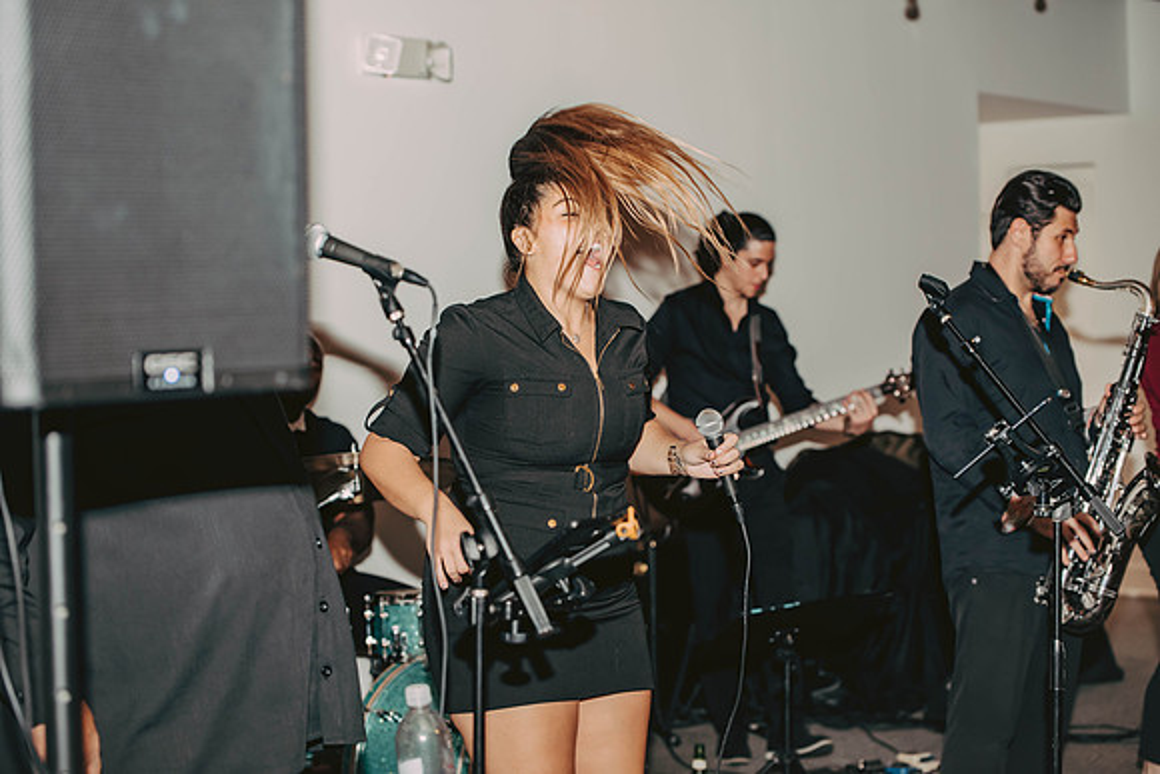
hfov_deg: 28.8
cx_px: 580
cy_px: 387
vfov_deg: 19.5
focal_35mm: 70
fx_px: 2256
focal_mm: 70
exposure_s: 1/80
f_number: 3.2
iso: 500
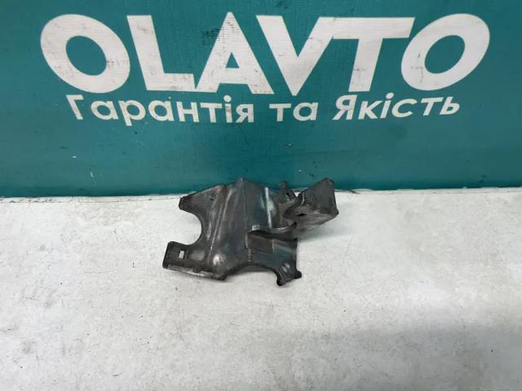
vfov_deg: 53.1
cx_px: 261
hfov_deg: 67.3
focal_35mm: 26
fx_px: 392
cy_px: 196
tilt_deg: -51.9
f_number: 1.6
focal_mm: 4.2
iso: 80
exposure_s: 1/100
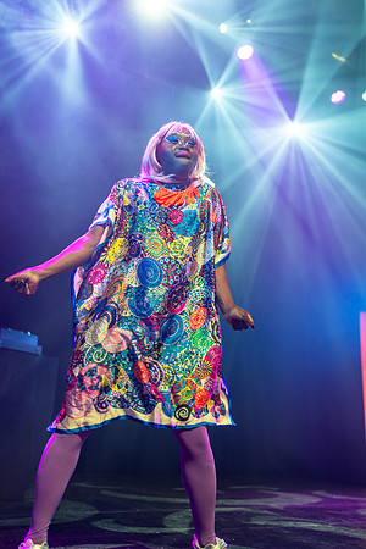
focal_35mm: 35
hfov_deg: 37.9
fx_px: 534
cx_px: 183
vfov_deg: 54.4
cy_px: 274
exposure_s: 1/200
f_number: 1.4
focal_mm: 35
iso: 320
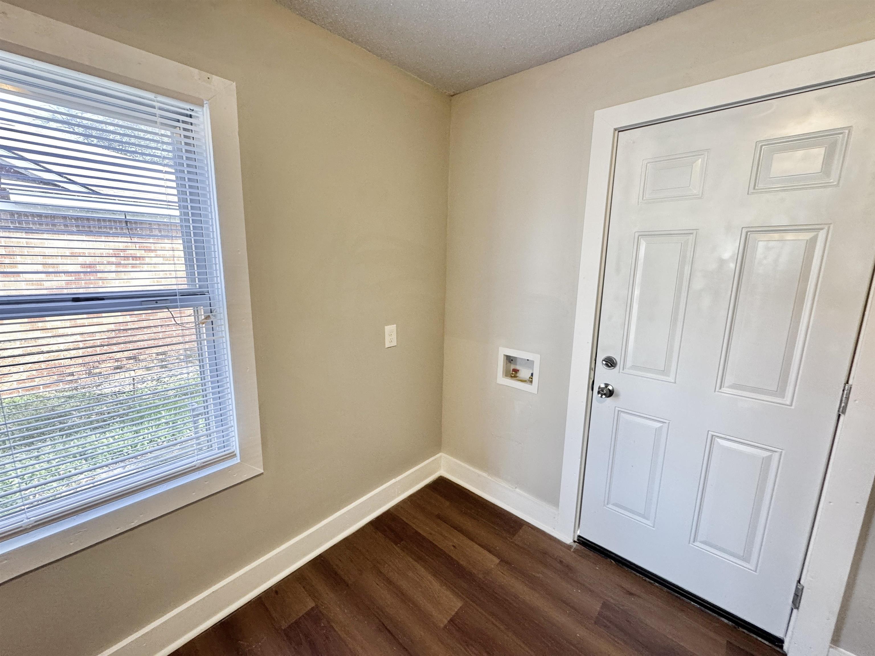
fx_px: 354
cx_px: 438
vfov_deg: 85.7
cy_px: 328
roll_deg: -2.2
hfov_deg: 102.1
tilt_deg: -11.4
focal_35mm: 14
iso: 200
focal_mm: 2.22
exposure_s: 1/60
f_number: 2.2
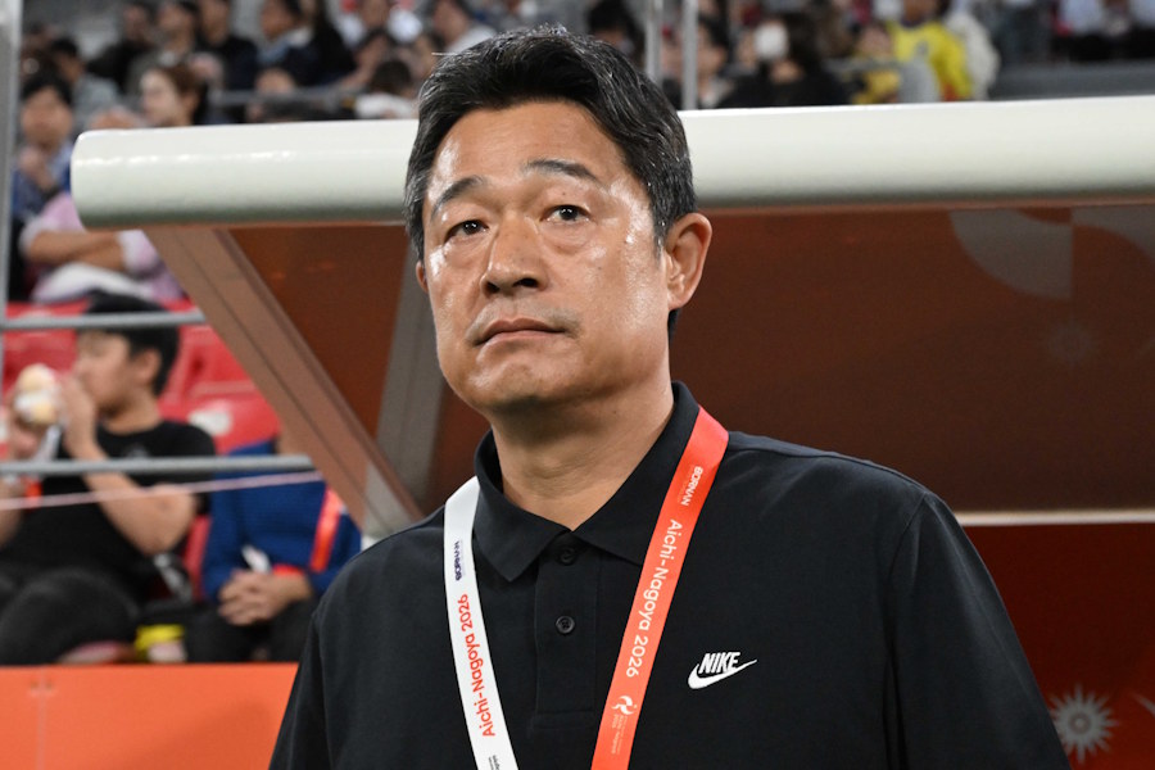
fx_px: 2053
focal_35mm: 64
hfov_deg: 31.4
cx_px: 578
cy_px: 385
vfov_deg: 21.2
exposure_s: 1/800
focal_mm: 64
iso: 5000
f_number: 5.6
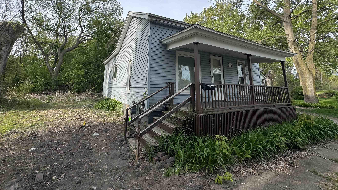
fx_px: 152
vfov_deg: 61.5
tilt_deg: +9.8
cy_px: 56
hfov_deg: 95.9
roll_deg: -3.4
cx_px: 164
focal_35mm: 17
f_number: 2.2
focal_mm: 2.22
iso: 40
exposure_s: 1/646
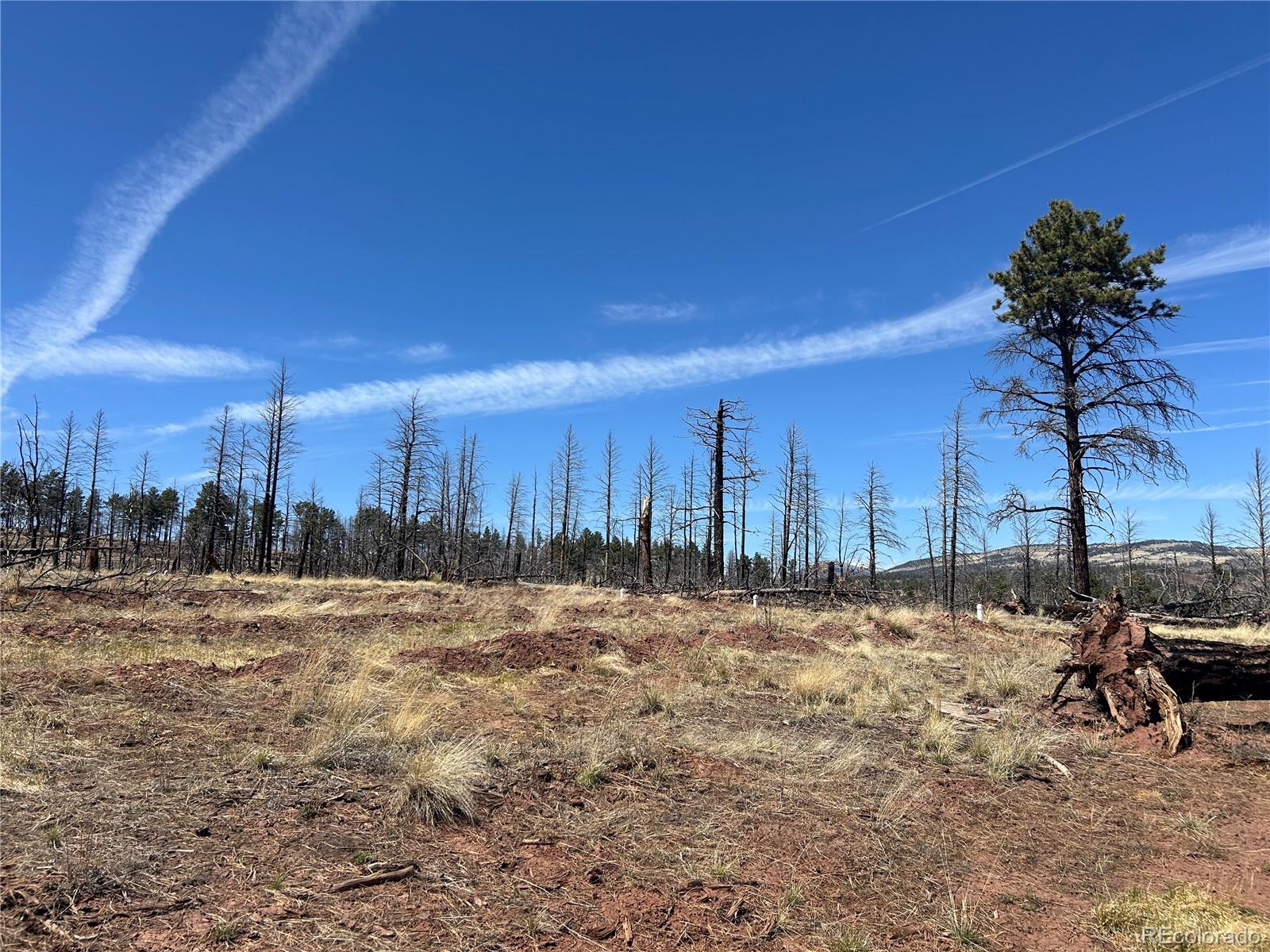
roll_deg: +0.6
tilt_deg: +8.9
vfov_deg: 53.1
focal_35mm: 26
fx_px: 954
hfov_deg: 67.3
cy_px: 476
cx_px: 635
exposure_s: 1/4274
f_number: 1.5
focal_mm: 5.7
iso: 50
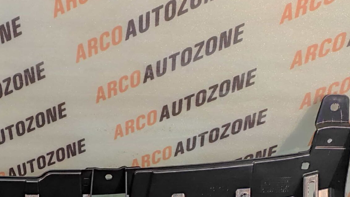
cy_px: 224
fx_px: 390
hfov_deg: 43.7
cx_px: 29
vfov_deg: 25.9
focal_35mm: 42
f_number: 1.79
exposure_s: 1/33
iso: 1260
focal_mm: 4.74
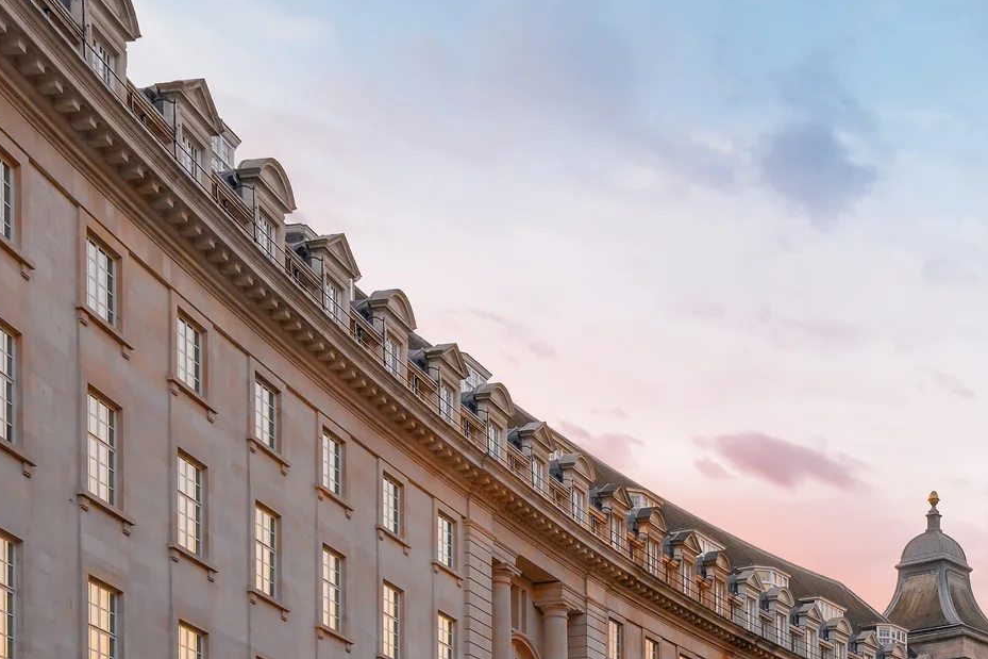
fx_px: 1701
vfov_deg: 21.2
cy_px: 660
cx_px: 718
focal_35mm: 62
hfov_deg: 31.9
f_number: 8
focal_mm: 24
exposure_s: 1/125
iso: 500
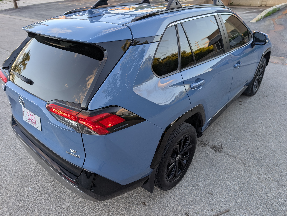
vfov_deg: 56.9
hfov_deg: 71.5
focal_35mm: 24
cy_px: 108
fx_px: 199
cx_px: 144
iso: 21
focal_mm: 6.9
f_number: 1.68
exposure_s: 1/56.2
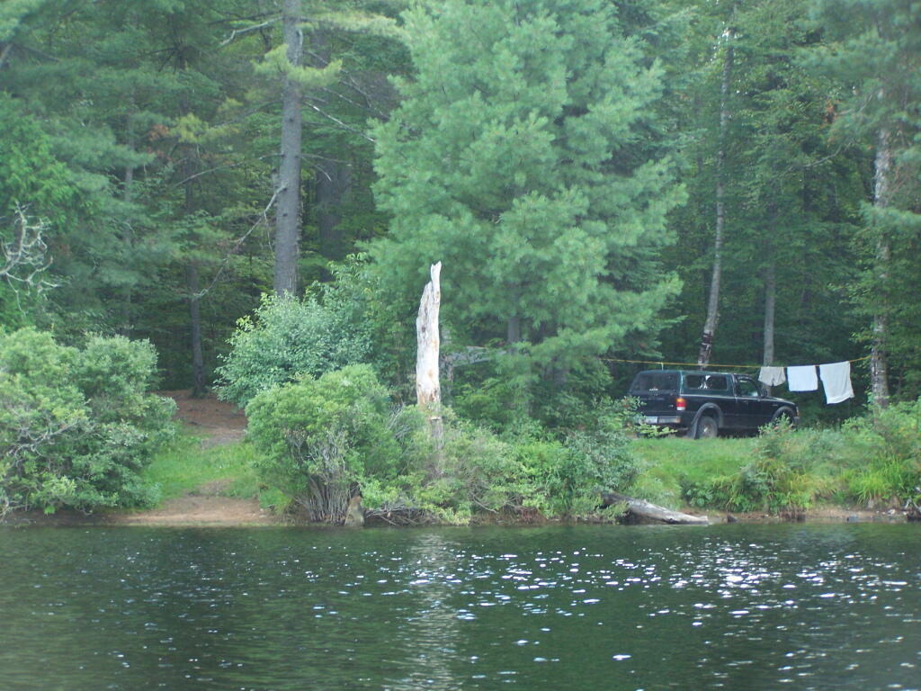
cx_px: 460
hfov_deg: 23.8
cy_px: 346
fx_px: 2182
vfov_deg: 18.0
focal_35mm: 82
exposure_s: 1/200
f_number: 3.2
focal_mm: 13.7
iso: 200
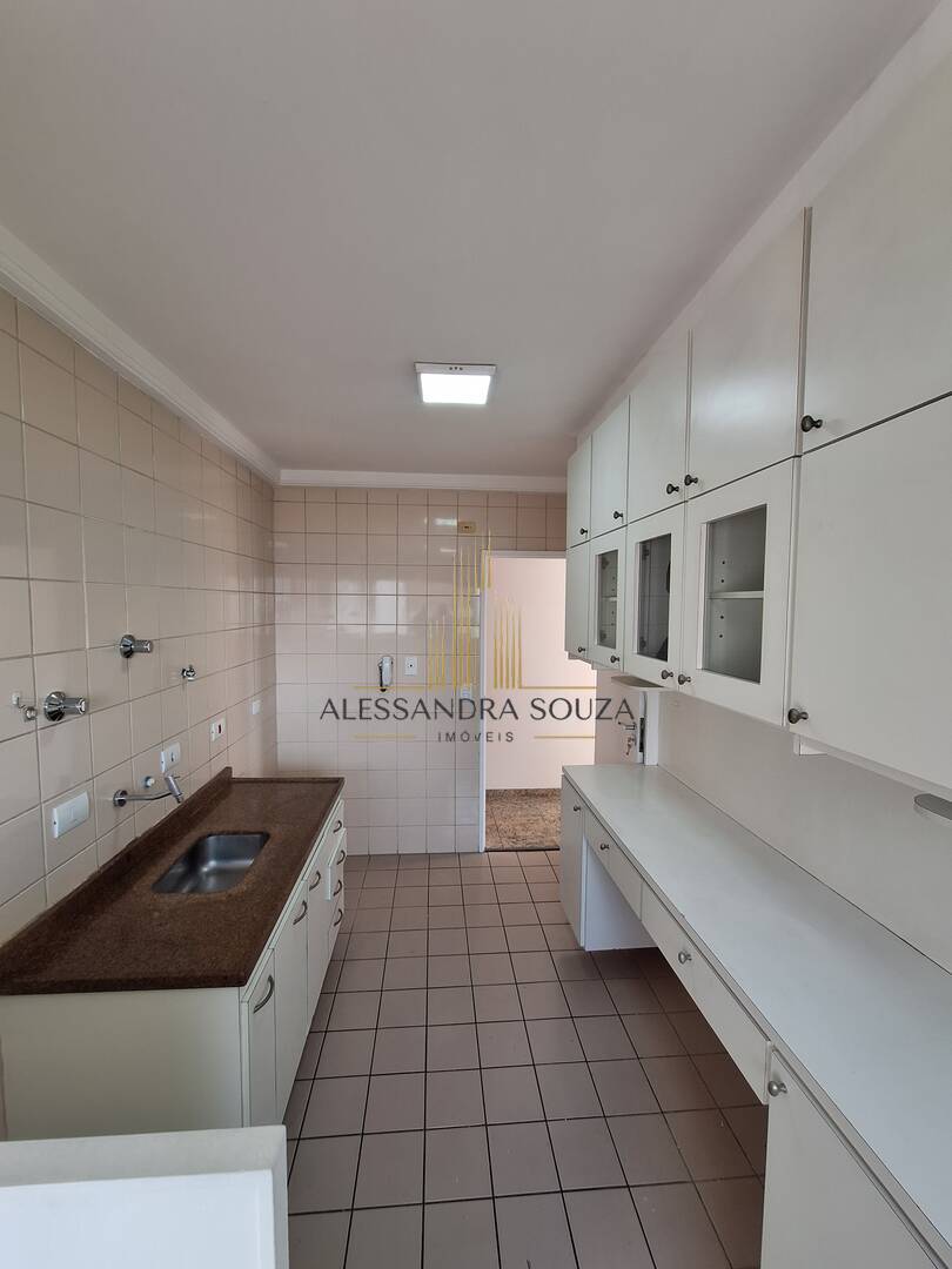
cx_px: 476
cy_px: 634
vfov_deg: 106.2
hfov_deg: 89.9
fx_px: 477
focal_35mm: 13
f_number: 2.2
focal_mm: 1.74
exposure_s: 1/40
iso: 64
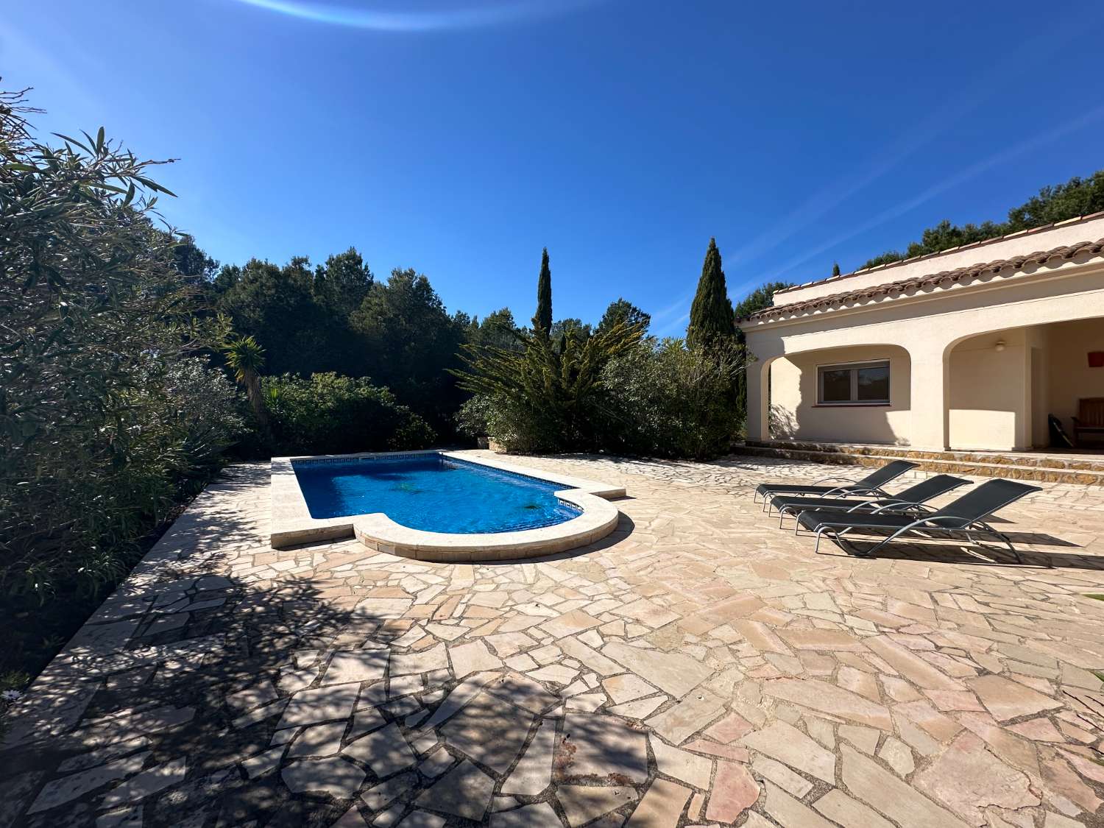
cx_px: 552
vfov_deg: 85.7
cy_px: 414
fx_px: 446
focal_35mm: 14
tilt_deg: -0.2
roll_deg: +0.3
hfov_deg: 102.1
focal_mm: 2.22
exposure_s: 1/2304
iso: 50
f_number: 2.2
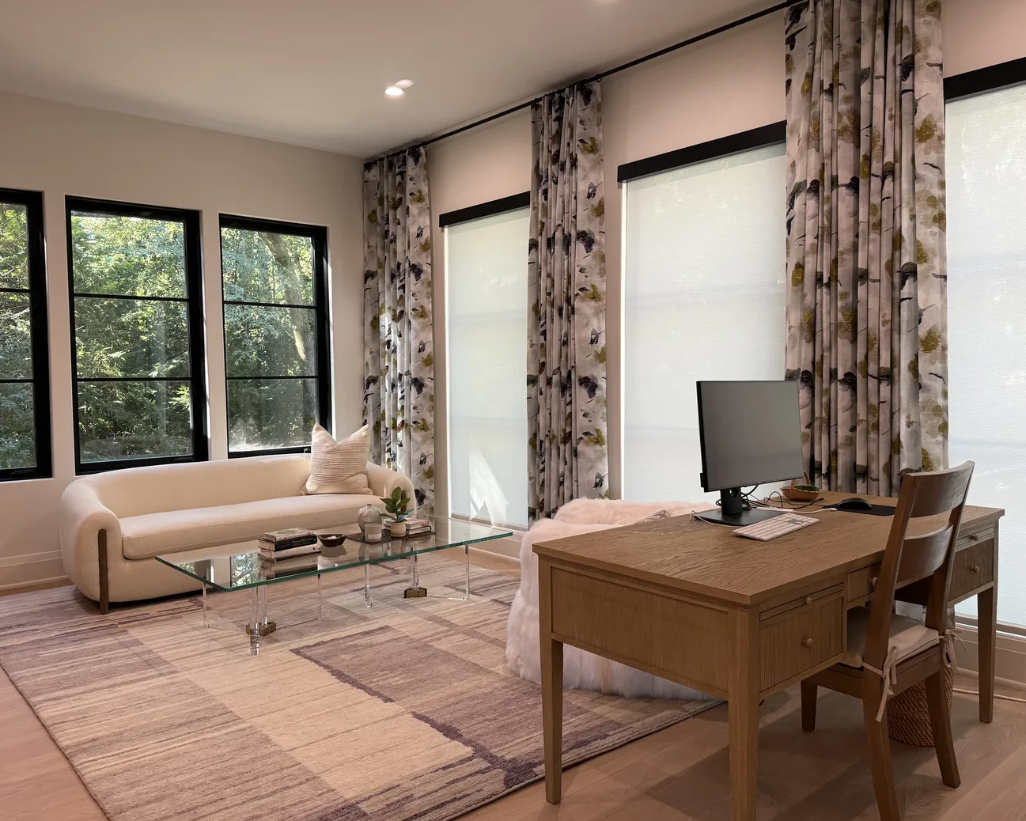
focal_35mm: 26
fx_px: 790
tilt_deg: -2.1
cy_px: 410
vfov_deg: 54.9
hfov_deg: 65.9
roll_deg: +1.0
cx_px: 464
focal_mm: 6.76
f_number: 1.78
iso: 200
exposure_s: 1/120
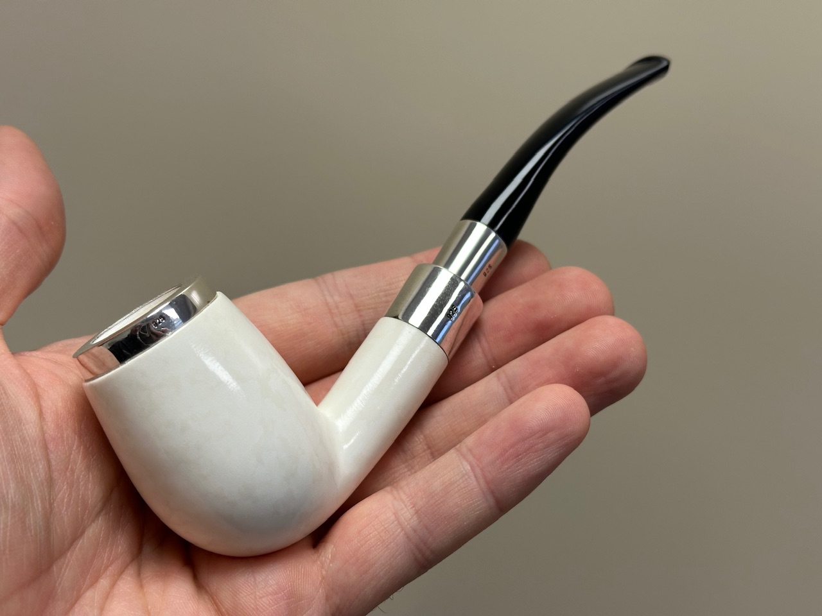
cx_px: 411
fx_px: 1140
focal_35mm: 48
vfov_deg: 30.3
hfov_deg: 39.7
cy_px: 308
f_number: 1.78
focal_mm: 6.86
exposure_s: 1/121
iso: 64
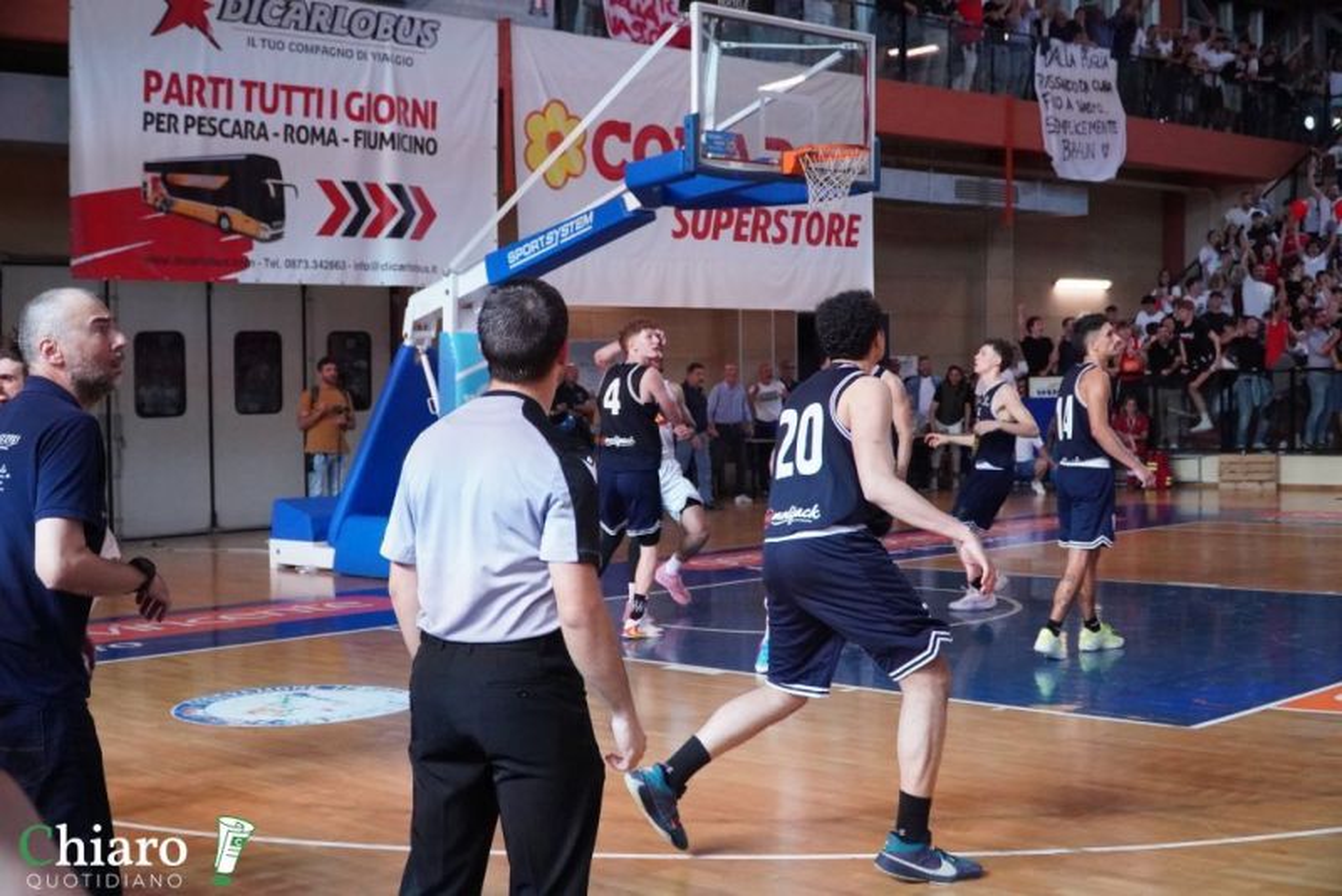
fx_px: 1678
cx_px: 671
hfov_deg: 43.6
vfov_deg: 29.9
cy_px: 448
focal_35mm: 45
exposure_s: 1/1000
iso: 5000
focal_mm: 30
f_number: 4
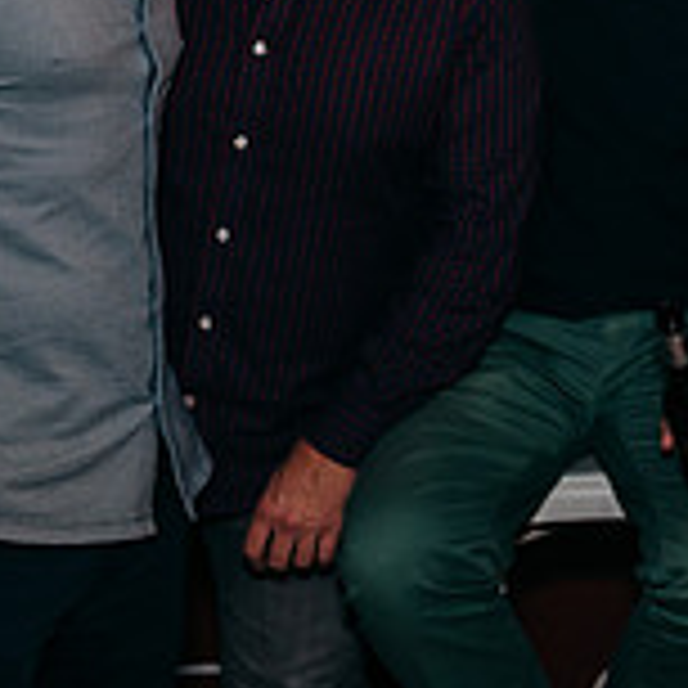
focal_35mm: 113
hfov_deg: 14.6
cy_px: -63
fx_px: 2541
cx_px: 963
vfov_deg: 15.0
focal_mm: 35
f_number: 2.5
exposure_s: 1/125
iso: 400
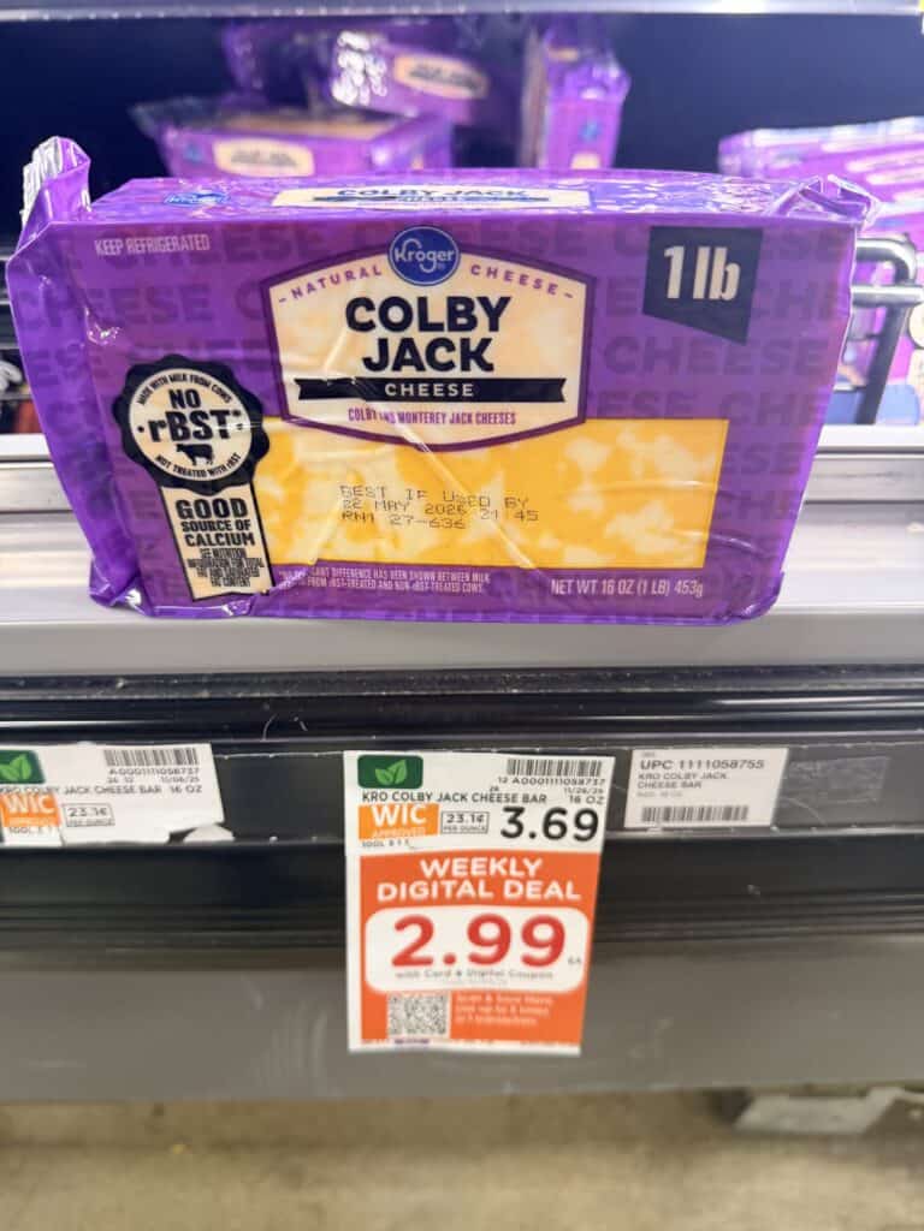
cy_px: 616
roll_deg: +0.1
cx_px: 462
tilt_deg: -39.3
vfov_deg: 71.6
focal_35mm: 24
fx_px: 854
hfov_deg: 56.8
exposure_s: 1/44
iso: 160
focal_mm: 6.76
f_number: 1.78
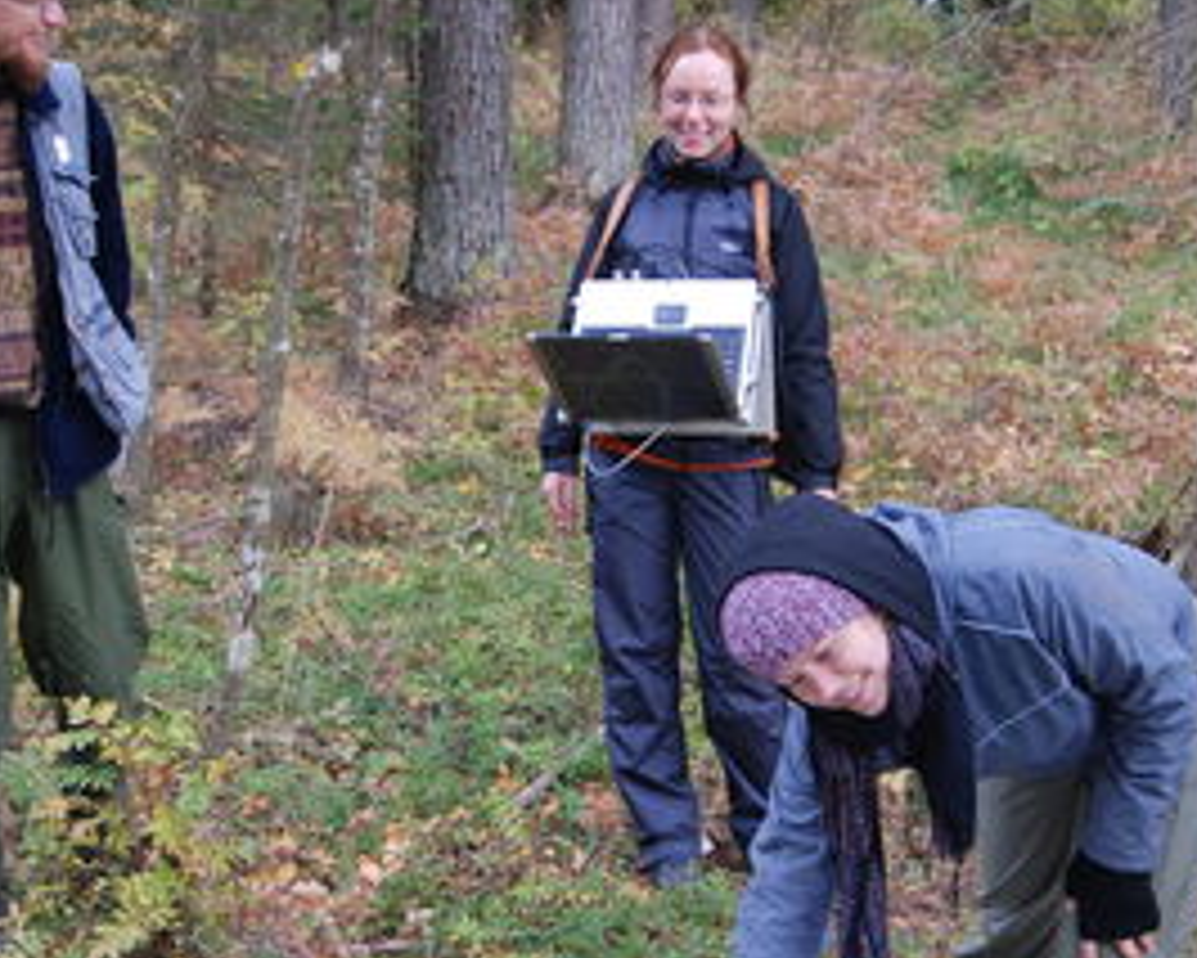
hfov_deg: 26.4
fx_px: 2552
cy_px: 448
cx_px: 526
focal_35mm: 72
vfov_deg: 21.3
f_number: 4
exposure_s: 1/50
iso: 200
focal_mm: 26
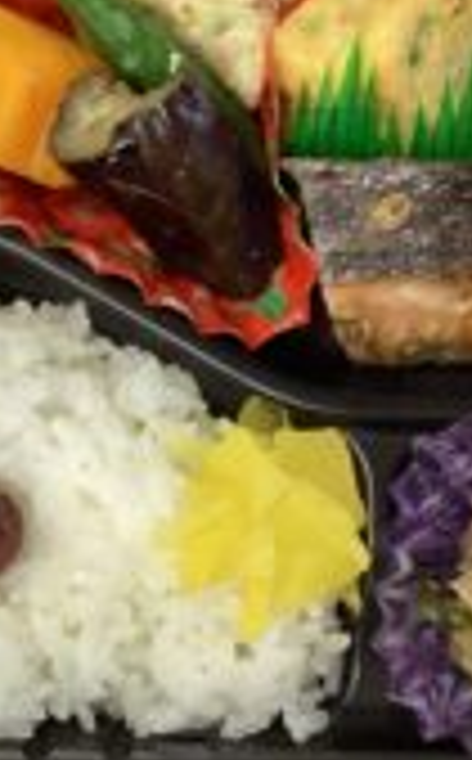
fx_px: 1509
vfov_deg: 28.2
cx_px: 182
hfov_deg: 17.8
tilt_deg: -79.6
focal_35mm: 73
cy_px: 411
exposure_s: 1/50
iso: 200
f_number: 2.4
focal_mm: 3.3
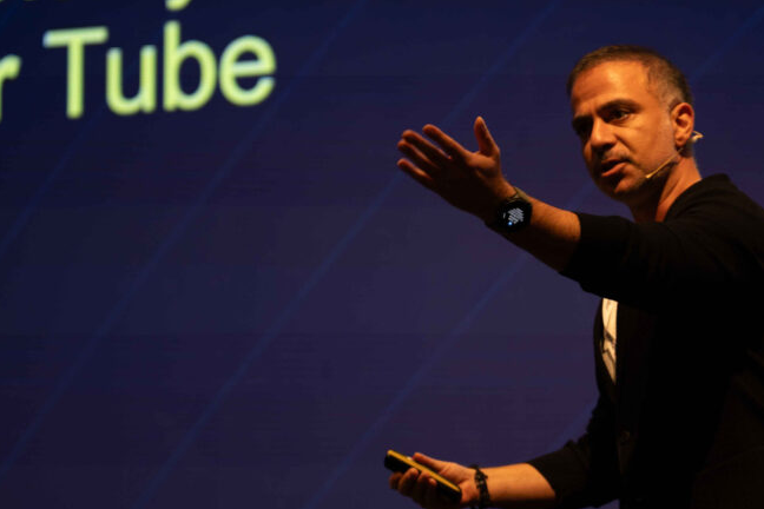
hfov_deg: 10.6
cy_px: 298
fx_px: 4117
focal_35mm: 194
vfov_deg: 7.1
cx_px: 479
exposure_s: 1/100
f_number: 2.8
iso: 250
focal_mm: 122.7
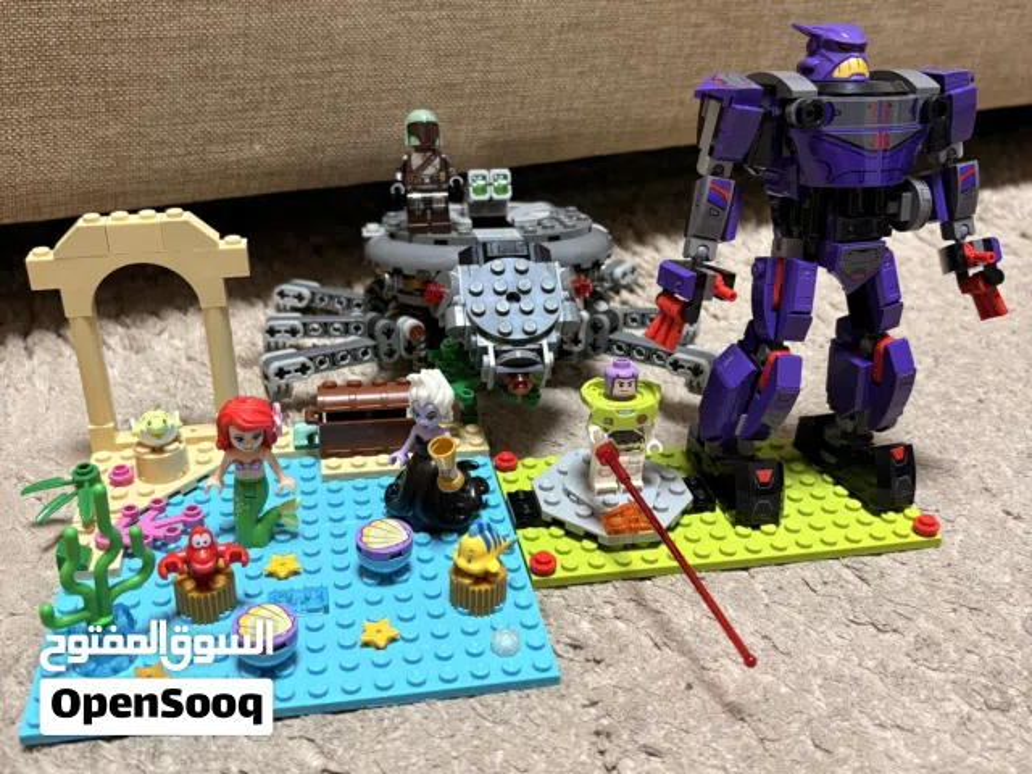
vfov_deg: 53.1
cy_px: 387
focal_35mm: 26
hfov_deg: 67.3
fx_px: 775
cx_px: 516
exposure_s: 1/50
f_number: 1.6
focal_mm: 5.96
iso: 250
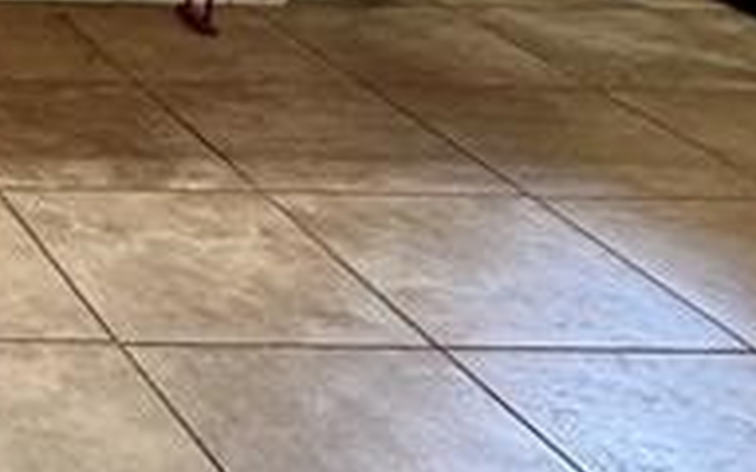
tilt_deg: -10.2
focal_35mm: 79
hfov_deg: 19.4
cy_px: -307
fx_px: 1628
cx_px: -618
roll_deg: -0.2
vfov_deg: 14.9
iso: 500
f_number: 2.2
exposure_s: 1/60
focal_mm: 2.22
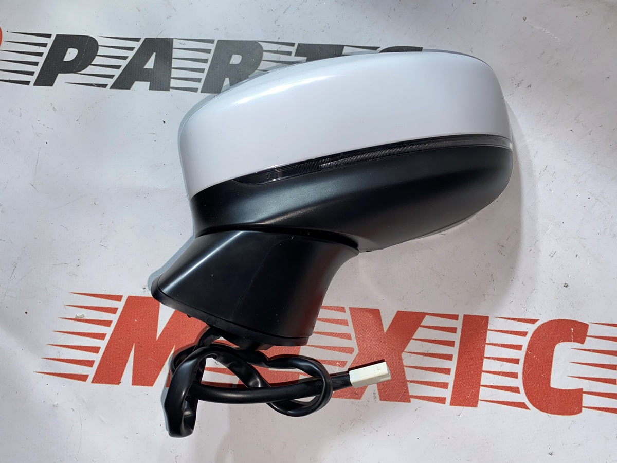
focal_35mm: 26
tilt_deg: -72.8
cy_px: 232
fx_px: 463
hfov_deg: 67.3
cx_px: 308
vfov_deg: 53.1
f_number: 1.8
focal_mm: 4.25
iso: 40
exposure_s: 1/100
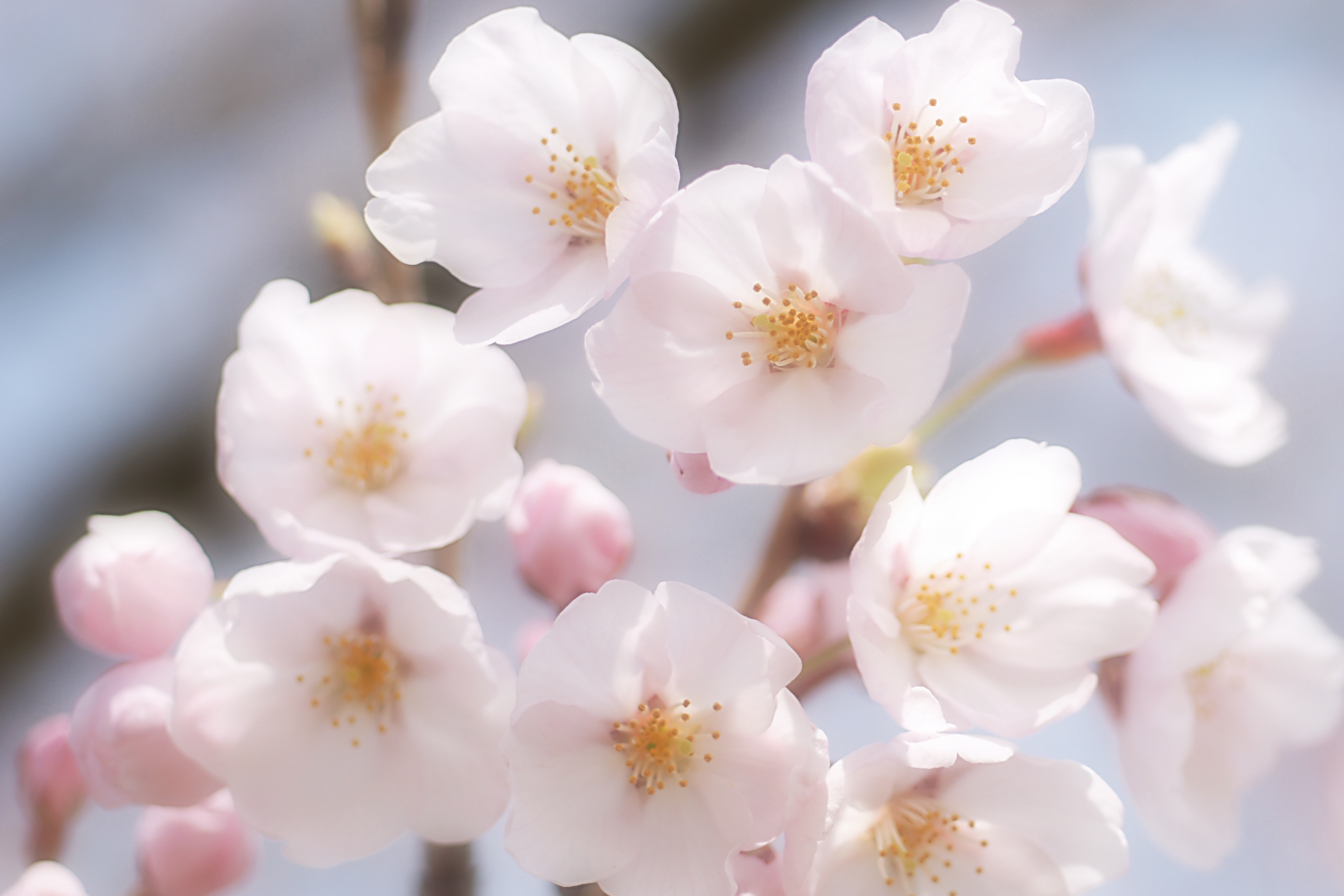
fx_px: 4629
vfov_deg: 11.1
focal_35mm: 124
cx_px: 870
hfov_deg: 16.5
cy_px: 458
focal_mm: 50
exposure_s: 1/250
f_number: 2.8
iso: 100
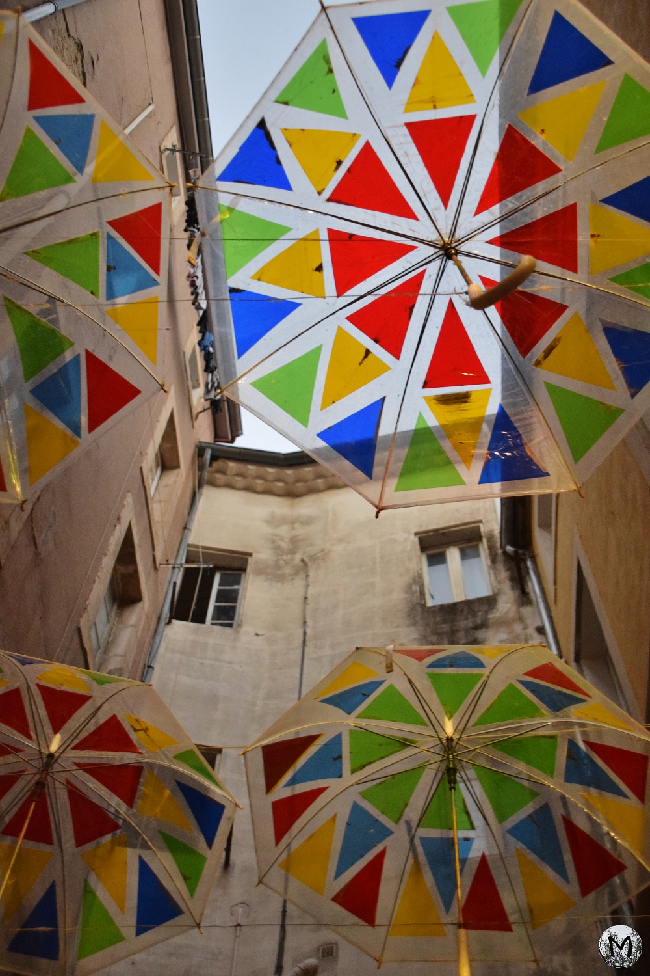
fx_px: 1178
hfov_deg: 30.8
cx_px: 325
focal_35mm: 44
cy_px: 488
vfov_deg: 45.0
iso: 2500
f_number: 4
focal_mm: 29
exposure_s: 1/60
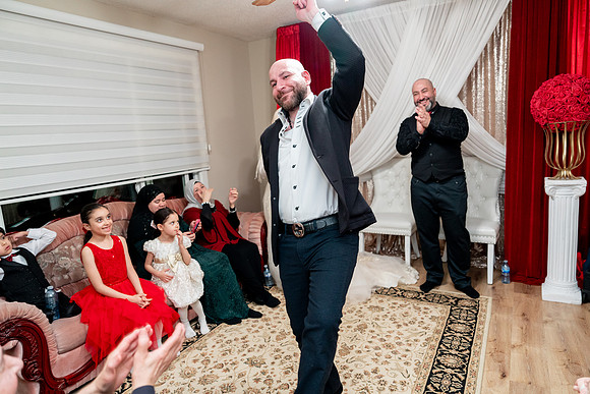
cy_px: 197
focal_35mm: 24
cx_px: 295
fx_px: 393
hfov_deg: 73.7
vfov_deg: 53.2
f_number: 2.8
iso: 1600
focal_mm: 24
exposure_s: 1/160
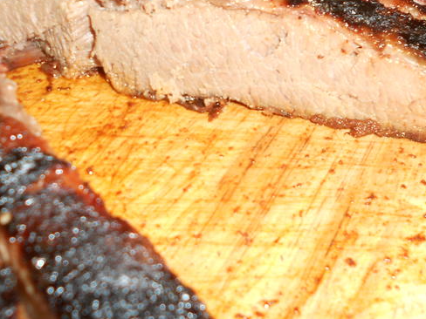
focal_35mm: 48
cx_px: 182
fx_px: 591
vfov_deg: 30.3
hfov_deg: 39.6
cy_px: 163
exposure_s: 1/25
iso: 80
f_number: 3.2
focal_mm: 4.6
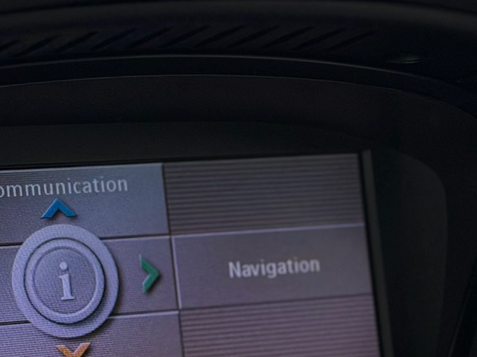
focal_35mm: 142
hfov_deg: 13.8
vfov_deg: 10.4
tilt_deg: -11.2
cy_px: 358
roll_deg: +0.0
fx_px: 1957
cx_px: 77
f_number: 1.78
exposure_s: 1/105
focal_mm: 6.76
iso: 100
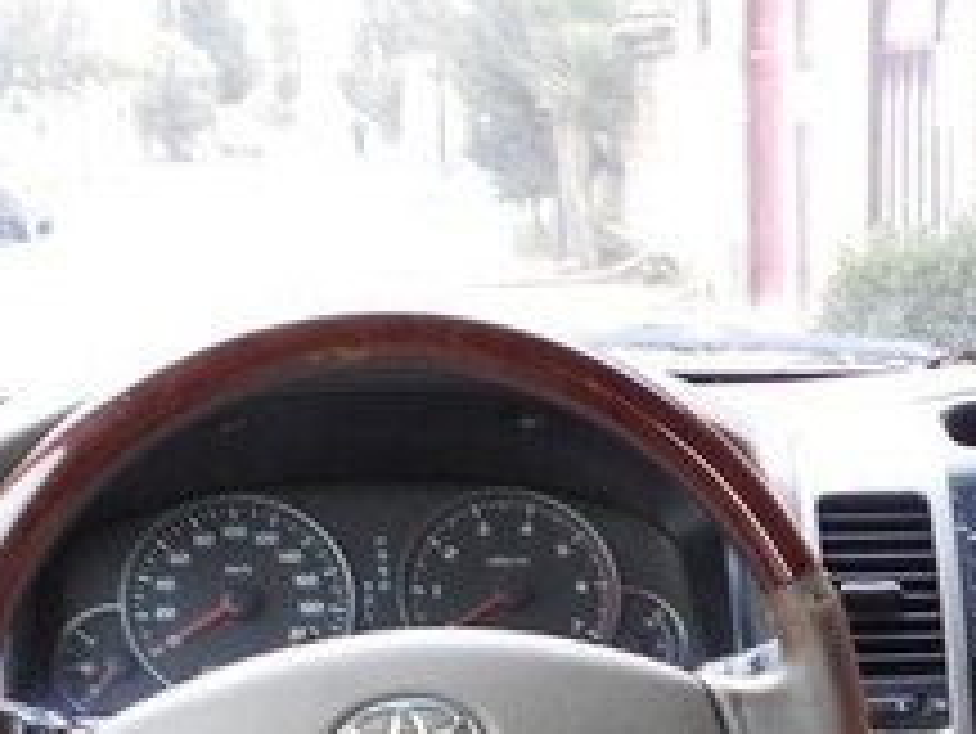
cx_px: 976
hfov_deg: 23.7
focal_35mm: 79
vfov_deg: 17.4
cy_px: 988
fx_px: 2229
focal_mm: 4.6
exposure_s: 1/30
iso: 125
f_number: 3.2
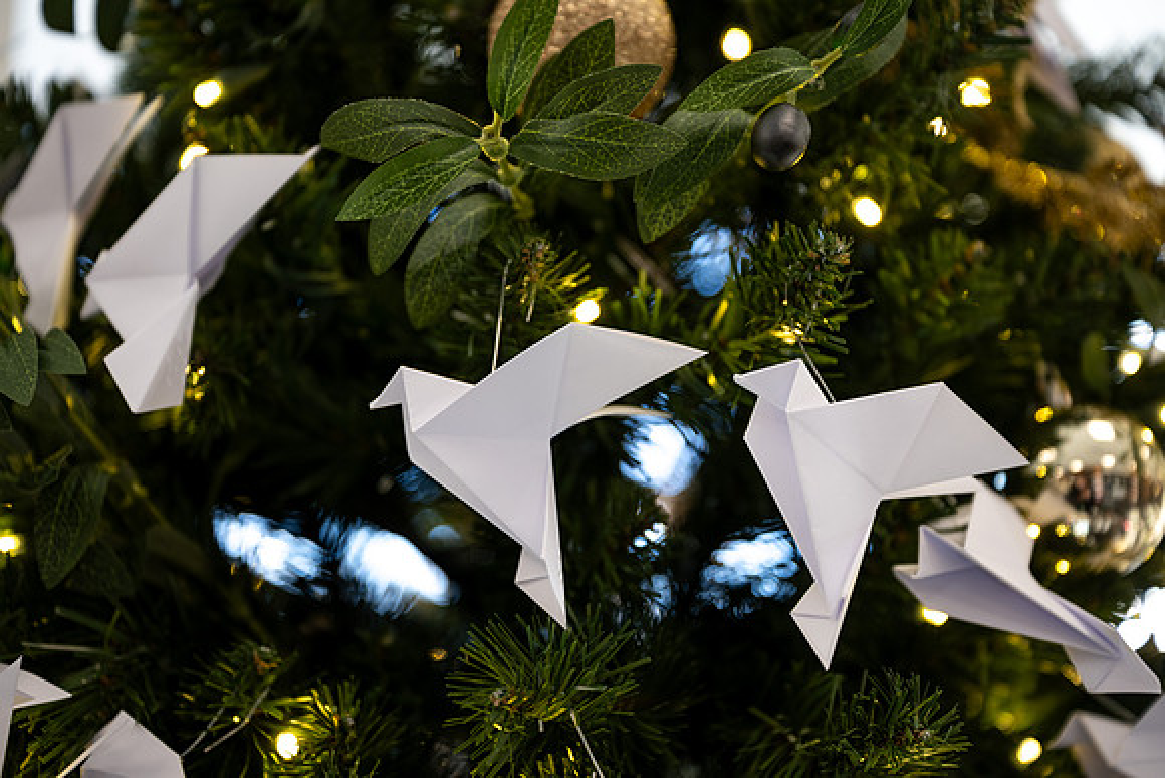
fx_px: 1618
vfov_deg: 27.0
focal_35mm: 50
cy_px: 389
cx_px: 582
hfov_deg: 39.6
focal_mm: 50
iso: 360
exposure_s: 1/320
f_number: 2.8
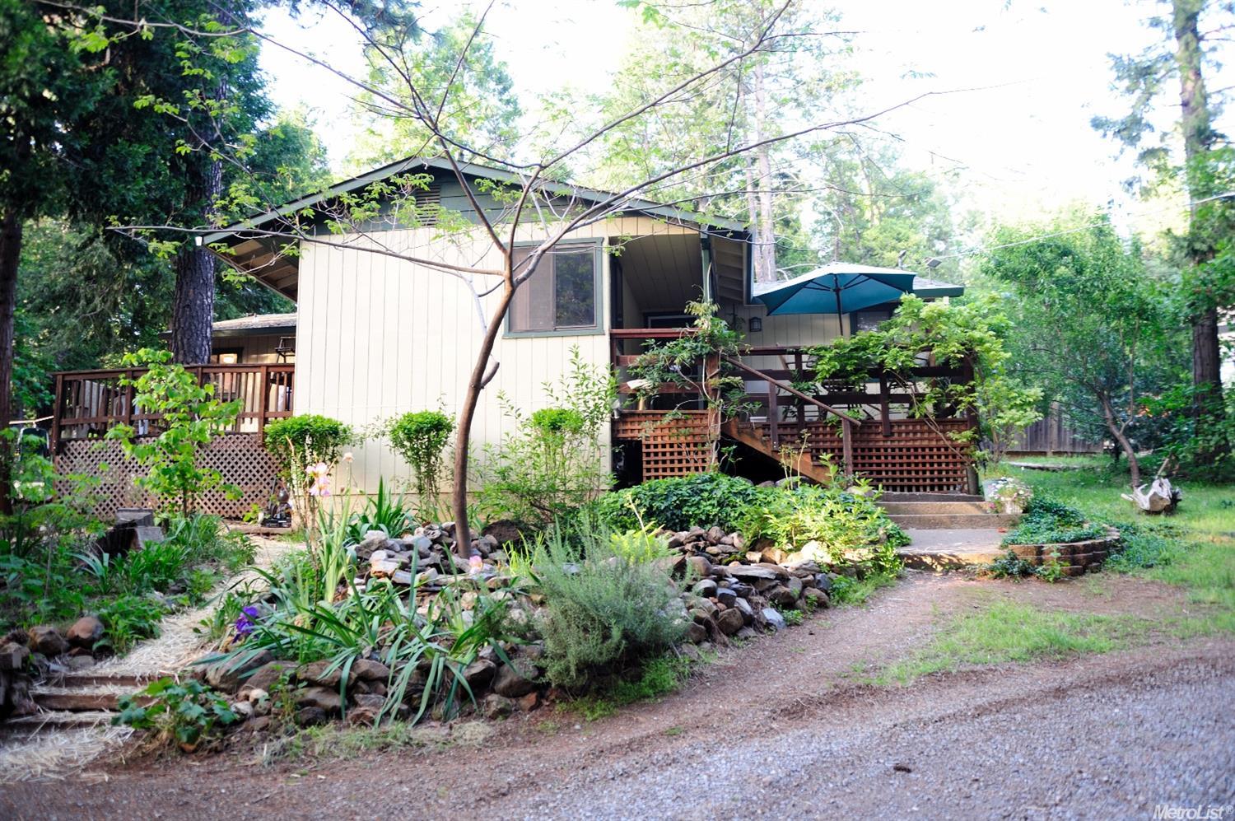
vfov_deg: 42.2
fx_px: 1062
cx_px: 618
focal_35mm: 31
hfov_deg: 60.3
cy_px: 410
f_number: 3.2
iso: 200
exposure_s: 1/40
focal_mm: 31
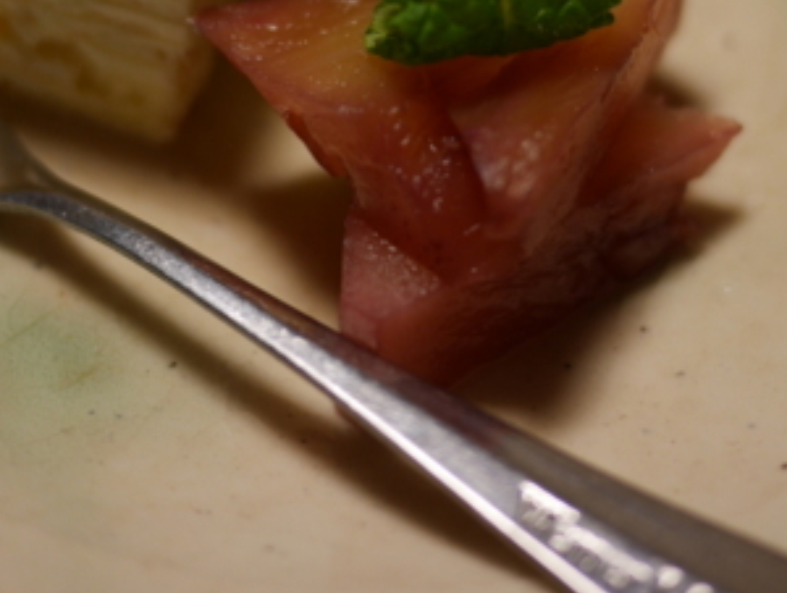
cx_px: 383
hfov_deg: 24.4
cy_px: 12
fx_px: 1822
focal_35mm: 80
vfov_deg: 18.1
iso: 200
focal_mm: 20
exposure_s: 1/60
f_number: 1.7
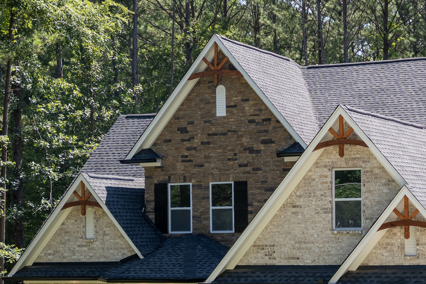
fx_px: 1172
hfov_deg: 20.4
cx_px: 326
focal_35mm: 99
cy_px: 233
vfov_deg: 13.7
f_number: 2.8
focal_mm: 43
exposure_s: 1/8000
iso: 640
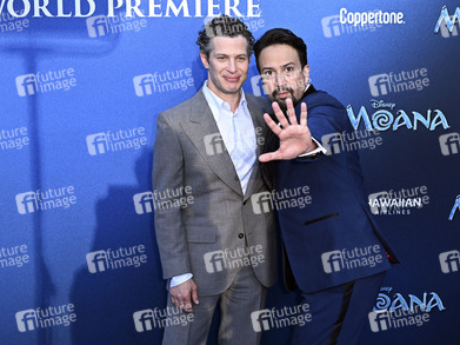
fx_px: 678
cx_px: 250
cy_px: 171
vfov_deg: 28.5
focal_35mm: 51
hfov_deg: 37.5
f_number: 6.3
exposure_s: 1/250
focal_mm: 46
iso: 500
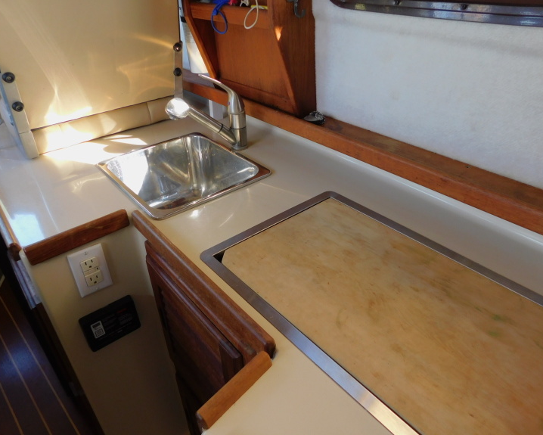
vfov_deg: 56.8
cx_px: 279
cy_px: 214
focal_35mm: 25
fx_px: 402
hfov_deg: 68.1
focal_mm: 4
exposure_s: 1/40
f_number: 3
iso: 125
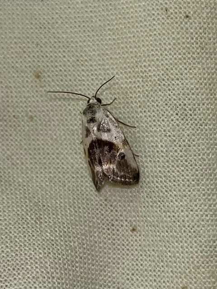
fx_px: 217
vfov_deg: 67.3
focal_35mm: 26
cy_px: 144
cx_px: 108
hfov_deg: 53.1
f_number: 1.6
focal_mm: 5.1
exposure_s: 1/82
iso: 32
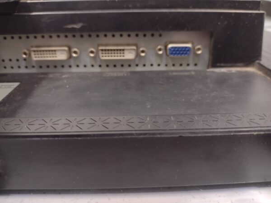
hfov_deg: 65.3
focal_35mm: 27
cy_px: 102
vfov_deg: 51.4
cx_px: 136
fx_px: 211
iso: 409
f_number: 1.7
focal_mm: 4.71
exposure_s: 1/25
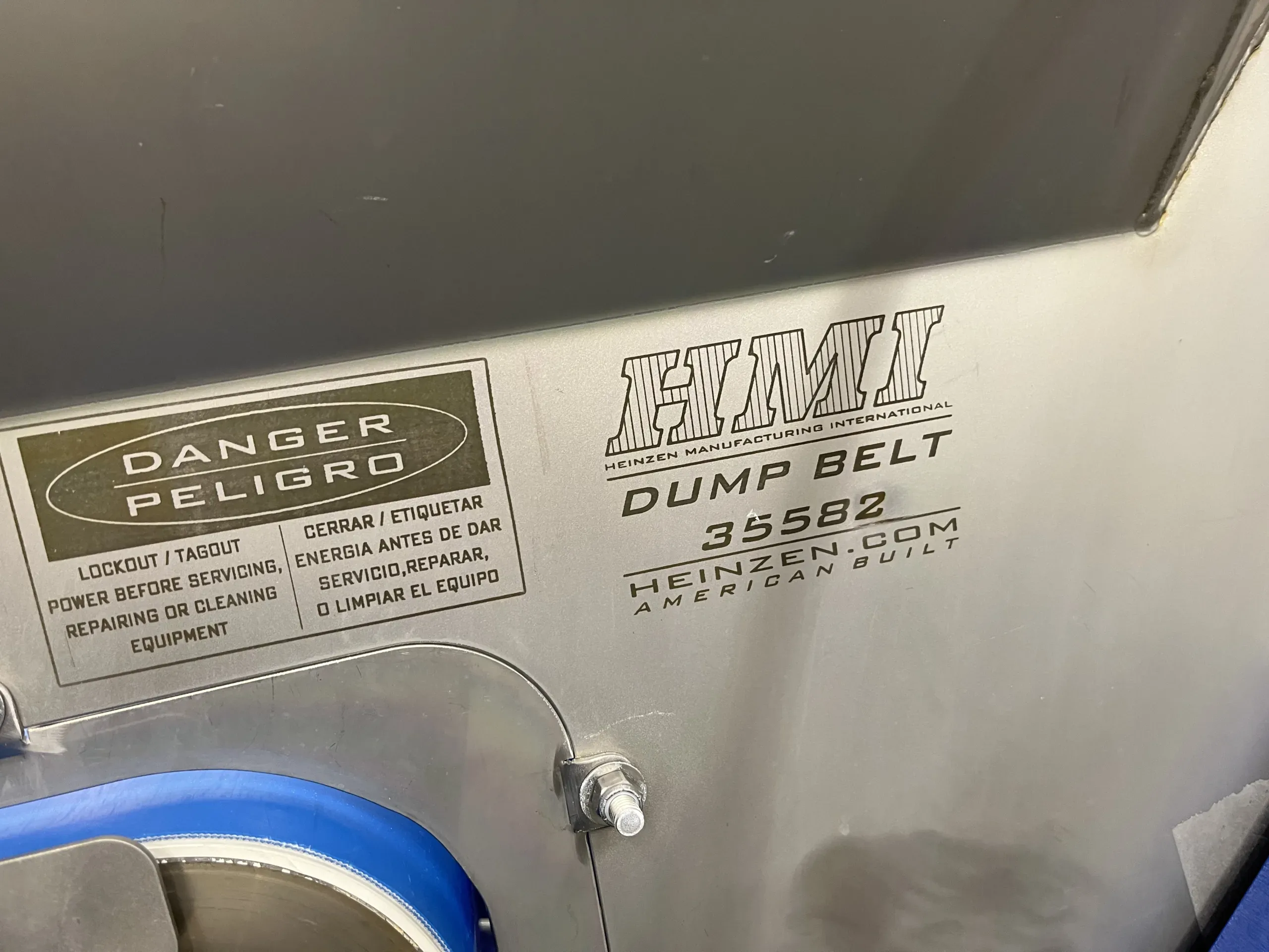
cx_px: 634
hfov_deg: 67.3
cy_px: 476
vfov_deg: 53.1
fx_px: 953
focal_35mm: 26
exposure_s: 1/60
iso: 125
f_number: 1.6
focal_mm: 5.1
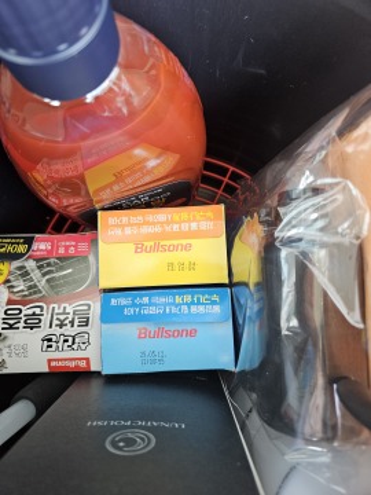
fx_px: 329
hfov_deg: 58.9
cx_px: 186
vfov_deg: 73.9
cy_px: 248
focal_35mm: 23
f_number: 1.8
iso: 320
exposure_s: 1/120
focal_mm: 5.4
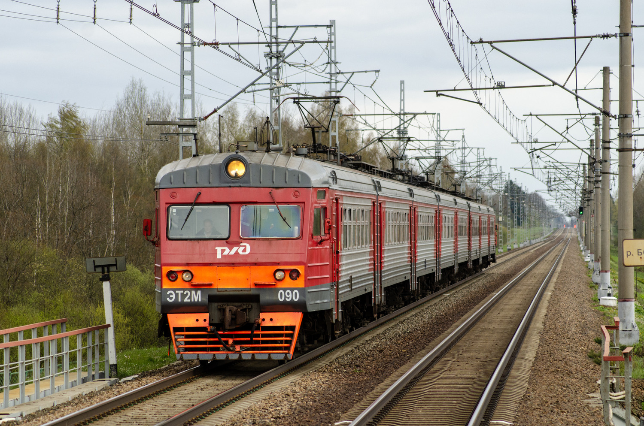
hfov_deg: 10.6
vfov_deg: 7.0
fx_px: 3481
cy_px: 213
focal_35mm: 195
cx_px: 322
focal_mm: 130
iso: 320
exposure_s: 1/1250
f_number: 7.1
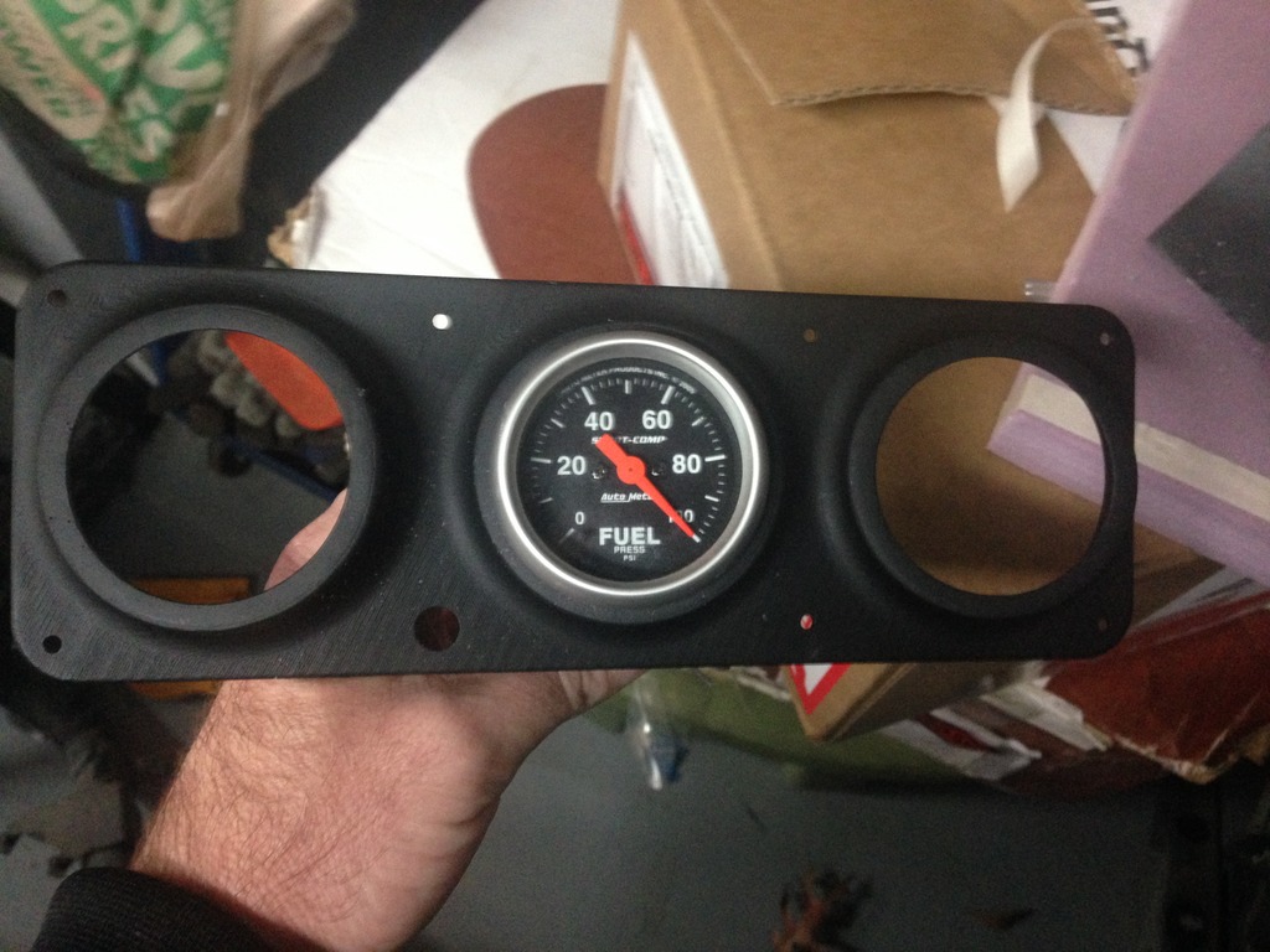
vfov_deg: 42.9
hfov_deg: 55.4
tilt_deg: -64.5
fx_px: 1211
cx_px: 635
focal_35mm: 33
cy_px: 476
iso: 400
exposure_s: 1/17
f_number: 2.4
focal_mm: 4.12
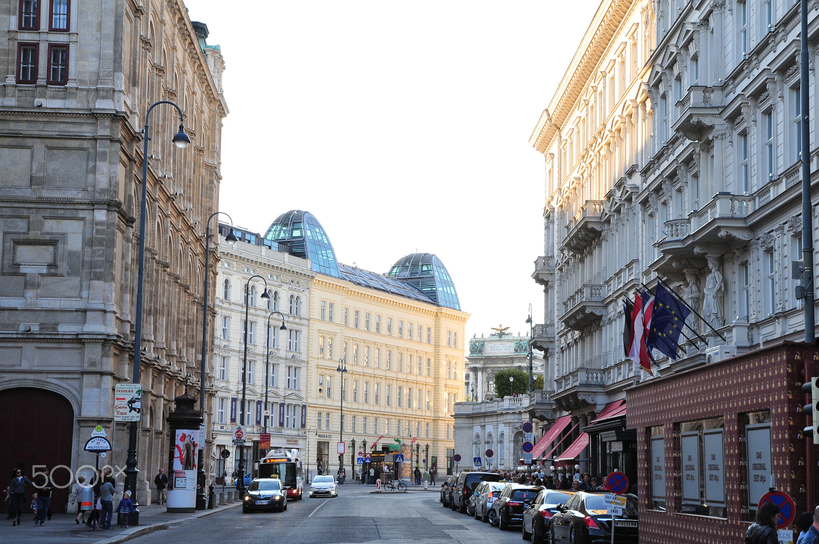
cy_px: 272
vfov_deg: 23.7
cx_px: 410
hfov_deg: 35.1
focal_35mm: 57
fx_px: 1295
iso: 640
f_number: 8
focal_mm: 38
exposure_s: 1/250
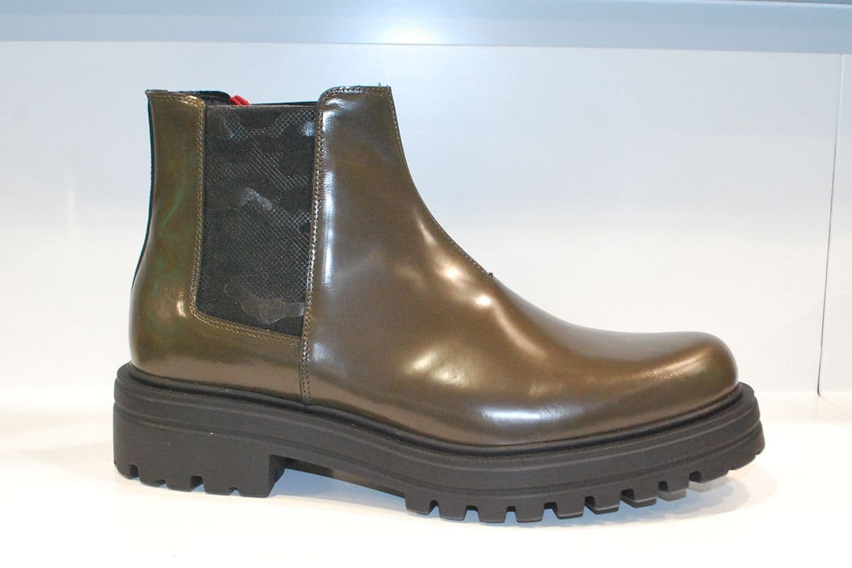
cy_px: 284
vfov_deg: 40.0
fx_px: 781
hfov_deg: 57.2
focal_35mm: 33
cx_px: 426
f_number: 8
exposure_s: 1/200
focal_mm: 22
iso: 1600
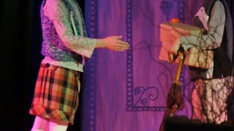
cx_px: 122
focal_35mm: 800
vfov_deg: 1.5
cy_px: 21
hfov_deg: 2.7
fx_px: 4961
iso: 3200
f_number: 5.6
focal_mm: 300
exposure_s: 1/40
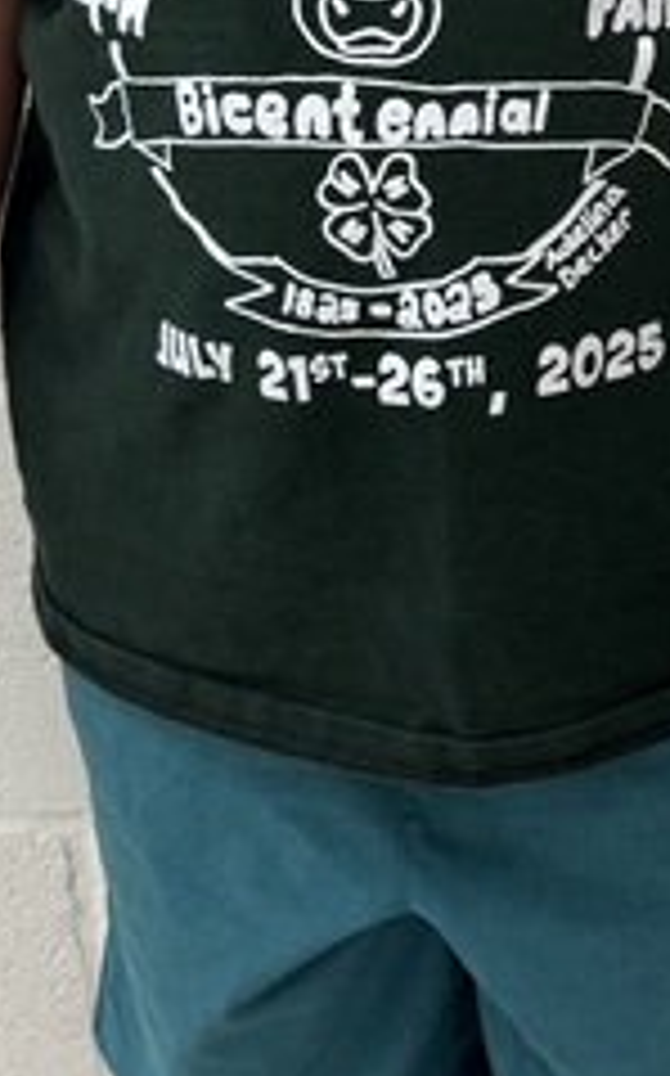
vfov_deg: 18.8
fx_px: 3190
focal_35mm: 109
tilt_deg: -20.5
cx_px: 1196
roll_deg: +0.0
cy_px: 108
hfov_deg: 11.2
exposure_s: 1/60
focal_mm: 6.76
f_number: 1.78
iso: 125
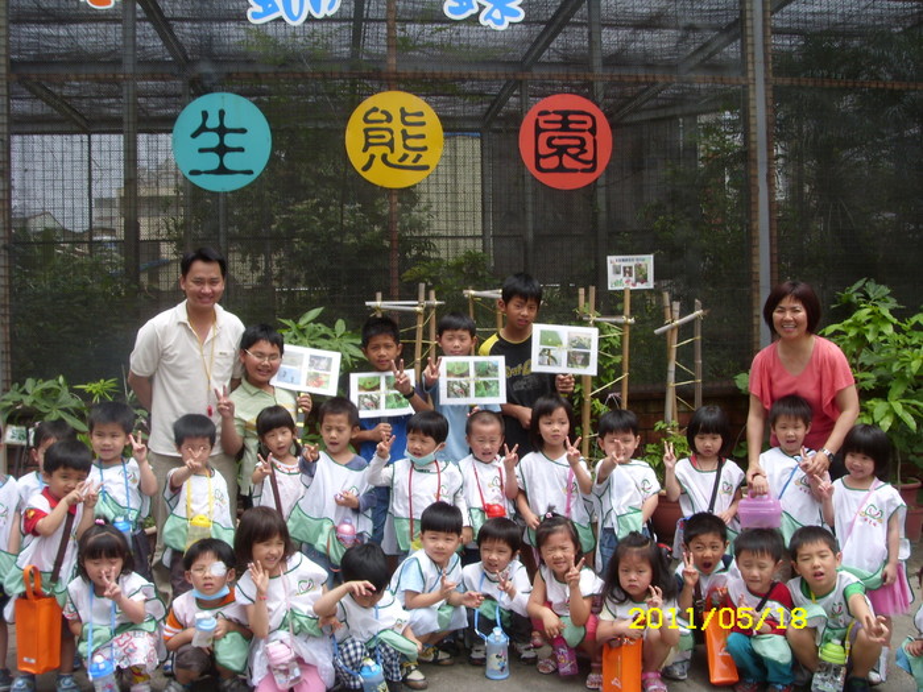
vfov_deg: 45.4
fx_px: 827
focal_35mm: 31
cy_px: 346
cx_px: 462
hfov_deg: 58.4
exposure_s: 1/114
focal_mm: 6.3
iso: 50
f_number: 6.3
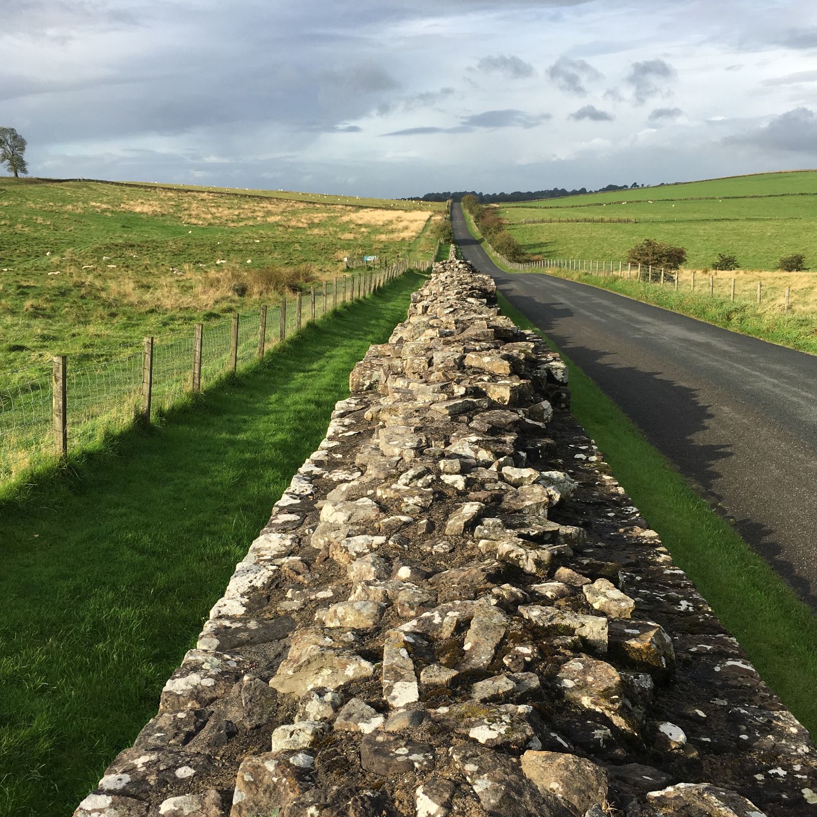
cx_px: 406
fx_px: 935
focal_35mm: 35
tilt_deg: -15.0
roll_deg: +2.3
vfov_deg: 47.1
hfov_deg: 47.2
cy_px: 471
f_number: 2.2
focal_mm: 4.15
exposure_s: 1/1054
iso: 25
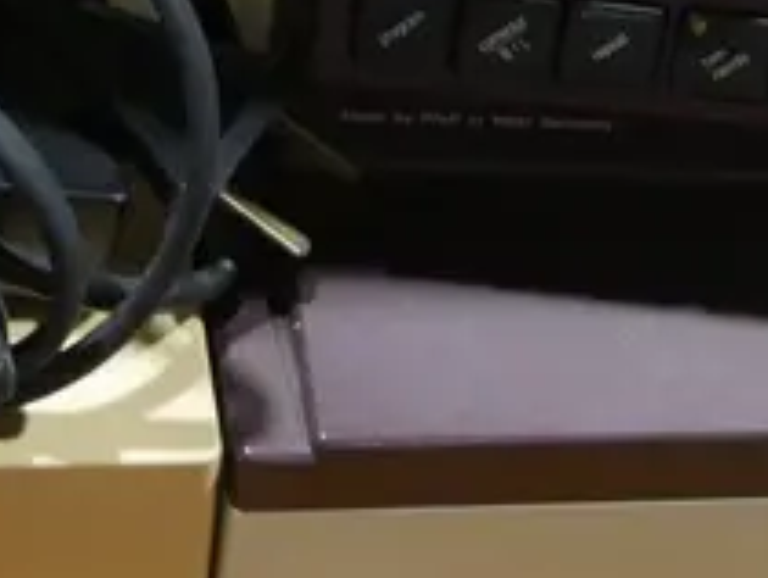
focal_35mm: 146
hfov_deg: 13.5
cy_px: -373
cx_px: 208
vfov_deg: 9.8
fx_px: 3243
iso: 320
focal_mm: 15
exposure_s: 1/60
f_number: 3.6
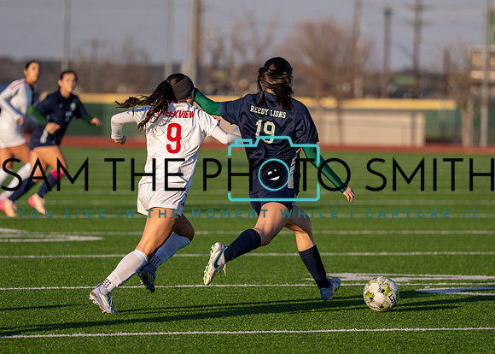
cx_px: 246
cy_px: 193
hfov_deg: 7.2
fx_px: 3917
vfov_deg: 5.2
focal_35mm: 279
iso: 200
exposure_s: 1/3200
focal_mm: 176
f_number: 2.8
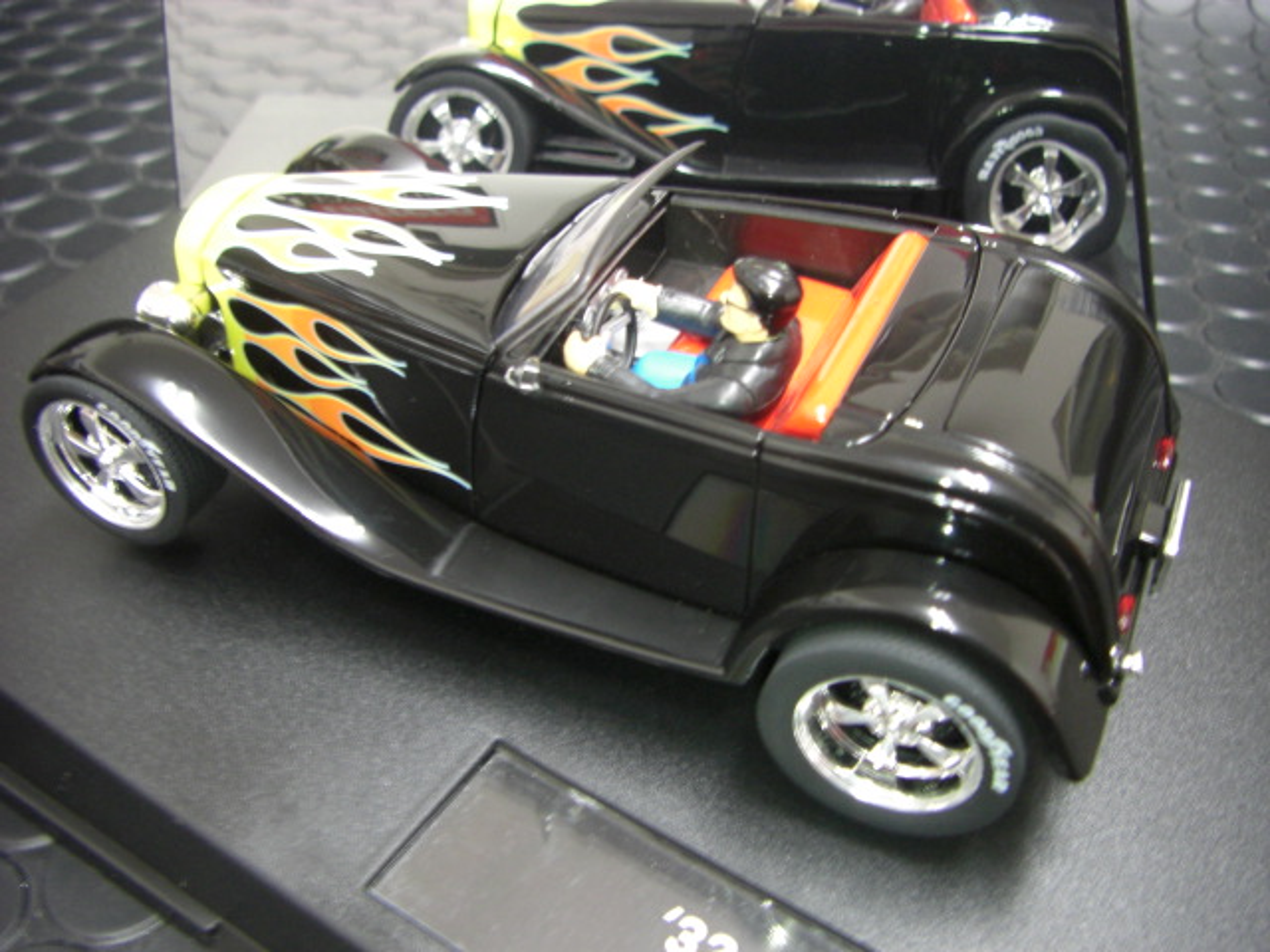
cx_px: 635
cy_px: 476
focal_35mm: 38
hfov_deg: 49.0
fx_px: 1394
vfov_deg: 37.7
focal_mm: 6.3
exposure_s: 1/6
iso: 200
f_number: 3.4
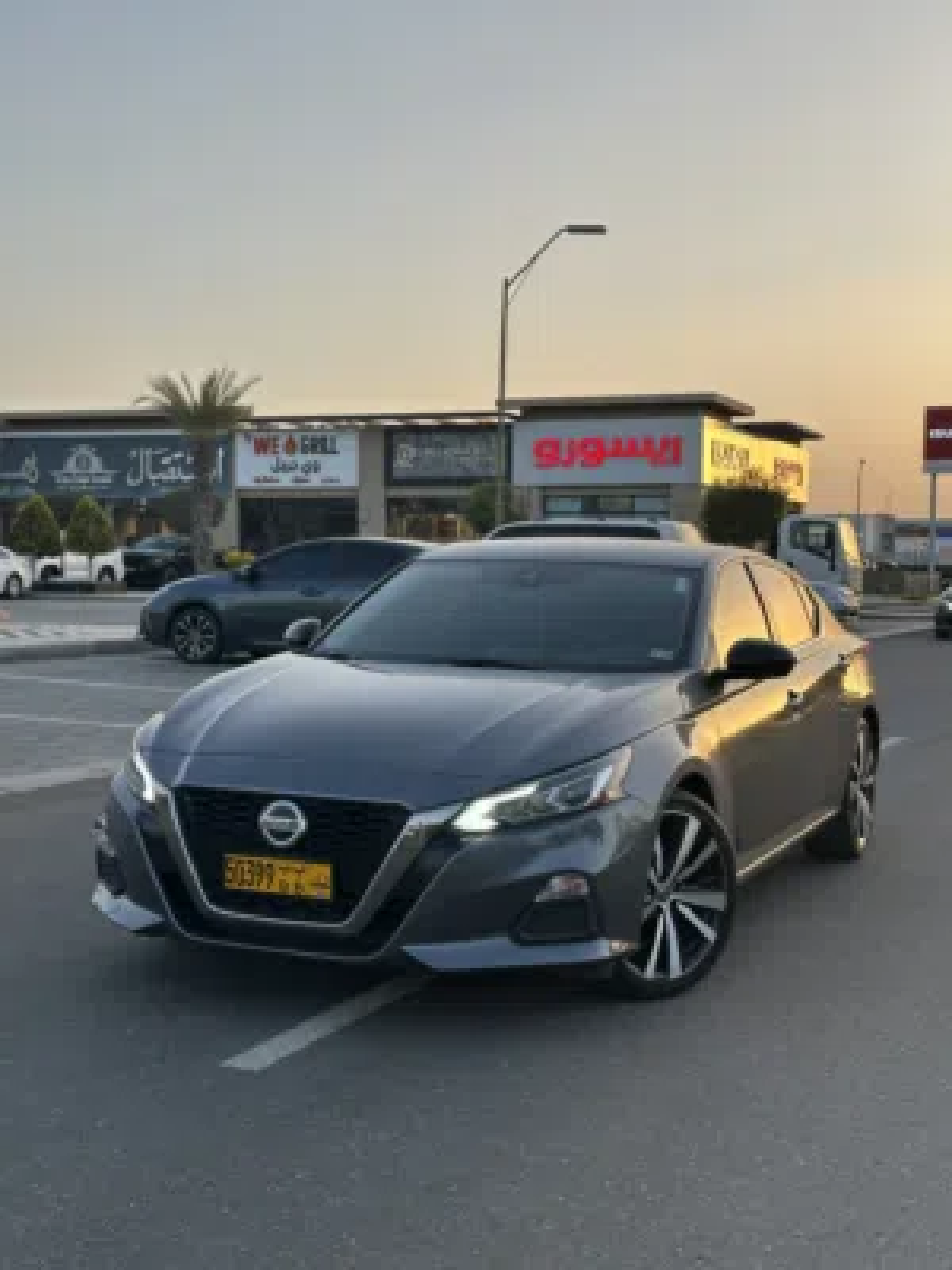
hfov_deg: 30.3
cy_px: 635
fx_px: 1760
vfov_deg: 39.7
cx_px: 476
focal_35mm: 48
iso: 64
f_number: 1.78
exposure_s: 1/894
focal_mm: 6.86
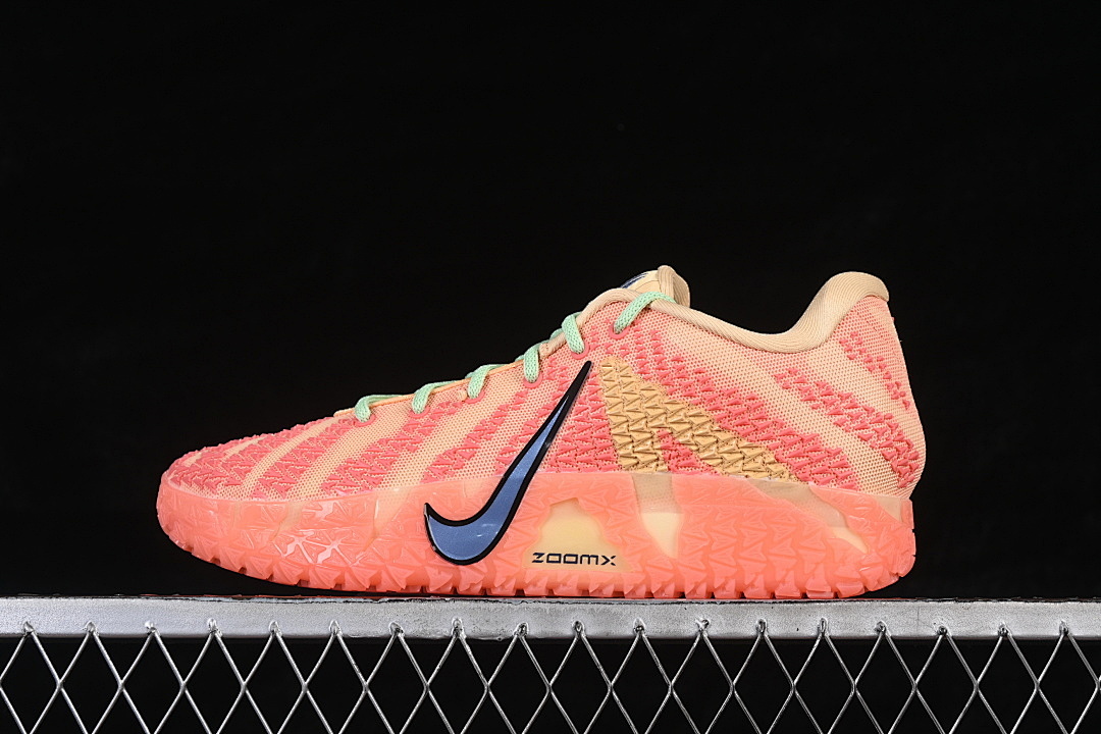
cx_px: 550
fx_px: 2294
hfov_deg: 27.0
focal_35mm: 75
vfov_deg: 18.2
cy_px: 367
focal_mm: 50
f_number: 8
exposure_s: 1/80
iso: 160
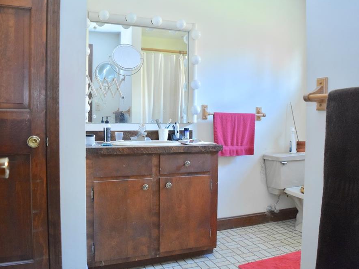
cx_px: 182
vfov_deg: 46.8
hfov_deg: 60.0
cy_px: 134
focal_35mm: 30
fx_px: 311
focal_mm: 18
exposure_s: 1/30
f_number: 3.5
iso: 2000
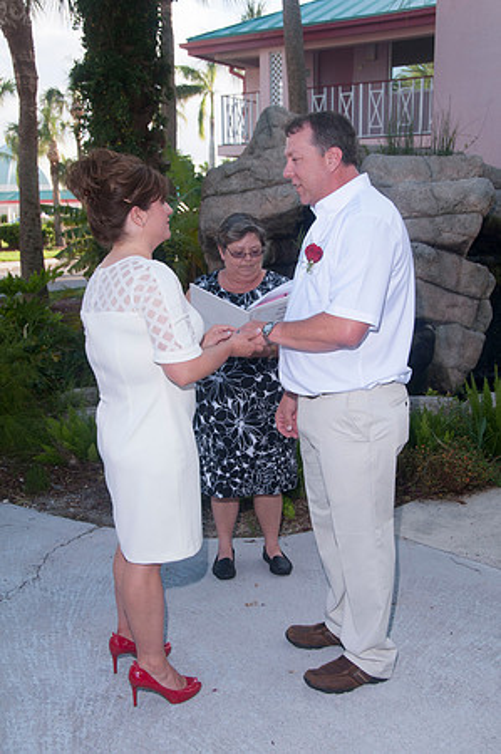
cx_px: 250
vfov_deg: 49.6
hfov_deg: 34.1
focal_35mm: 39
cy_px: 377
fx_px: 816
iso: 200
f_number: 5.6
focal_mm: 26
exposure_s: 1/250
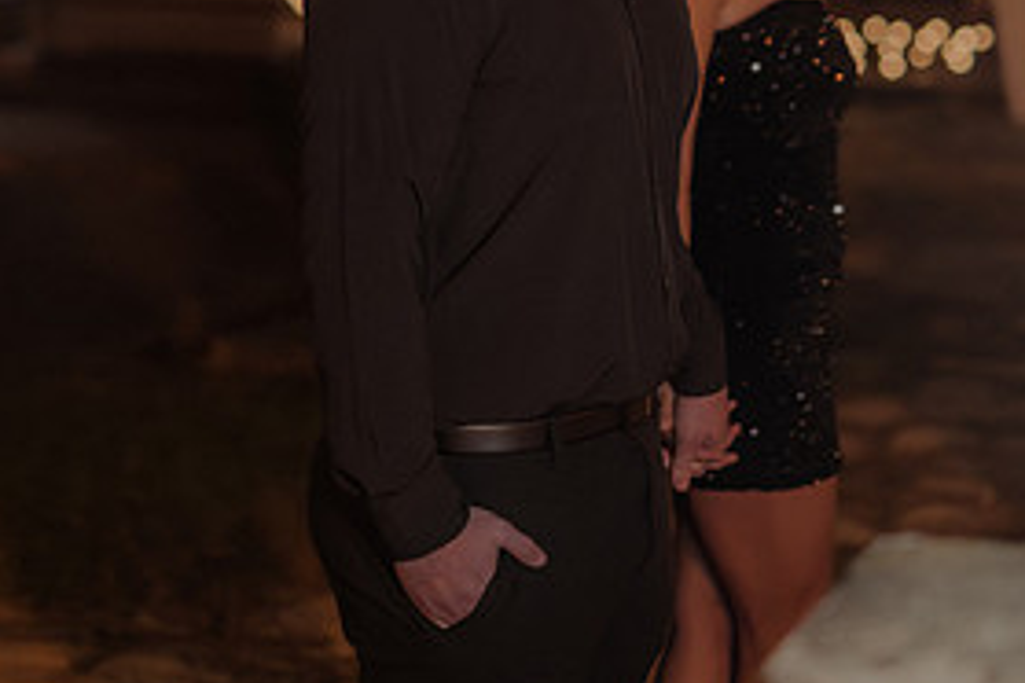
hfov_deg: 19.6
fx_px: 2961
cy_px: 35
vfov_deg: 13.0
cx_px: 474
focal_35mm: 104
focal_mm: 50
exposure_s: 1/250
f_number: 1.4
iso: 2500
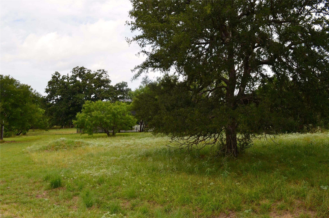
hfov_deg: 57.3
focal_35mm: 33
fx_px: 301
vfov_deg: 39.8
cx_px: 164
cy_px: 109
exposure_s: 1/250
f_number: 10
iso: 250
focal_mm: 22
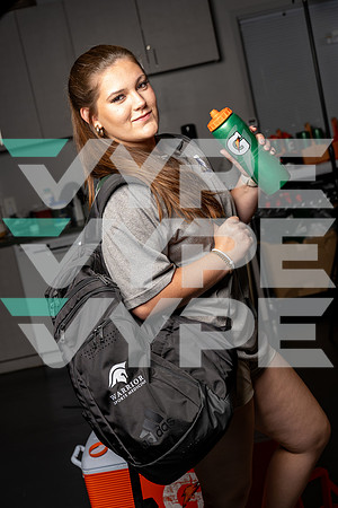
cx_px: 169
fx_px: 845
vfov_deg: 33.4
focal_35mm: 60
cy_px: 254
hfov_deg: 22.6
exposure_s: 1/250
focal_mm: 60
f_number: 5.6
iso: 200
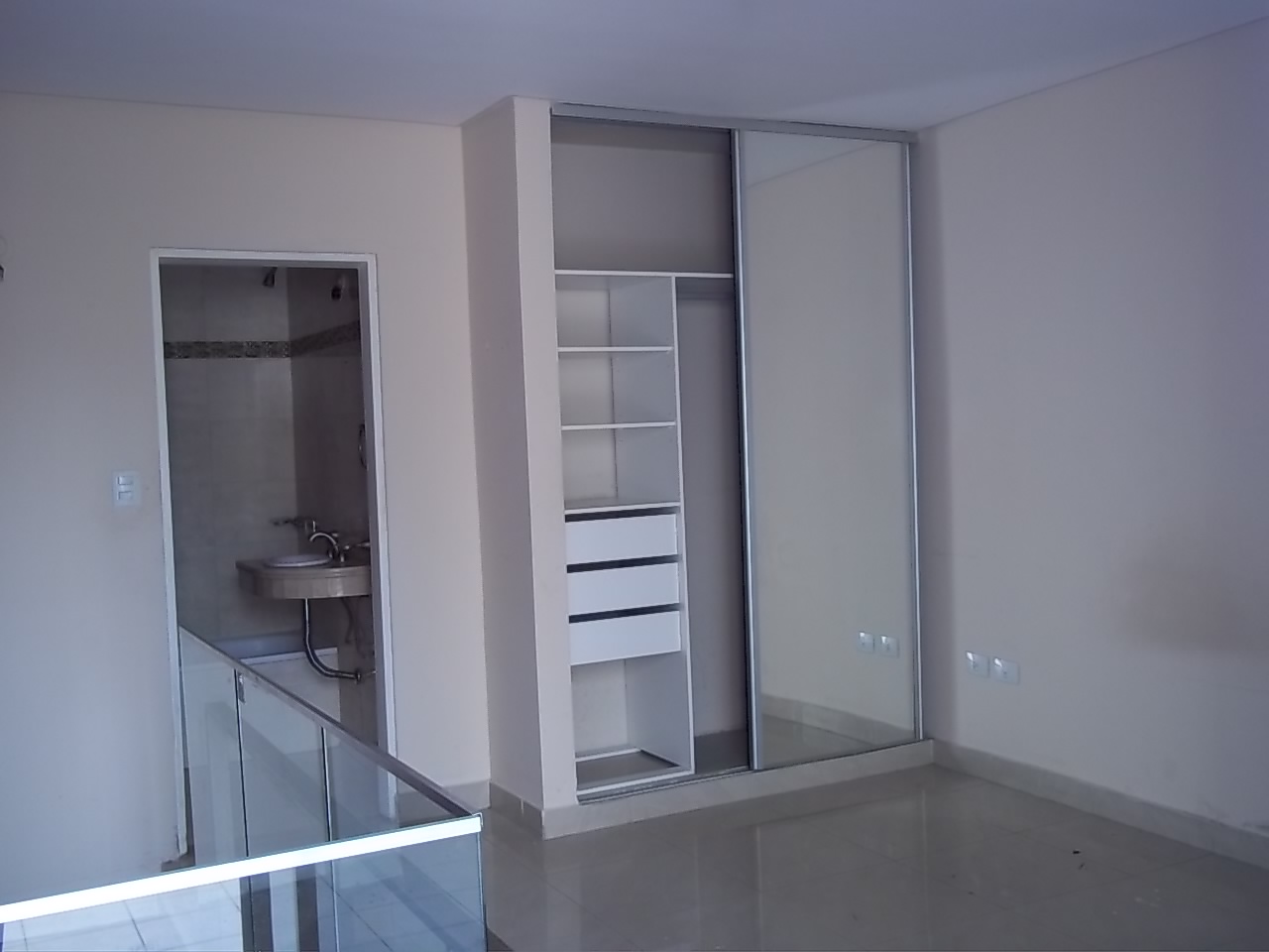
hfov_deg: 51.4
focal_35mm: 36
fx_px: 1320
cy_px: 476
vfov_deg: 39.7
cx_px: 634
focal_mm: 6.5
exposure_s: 1/40
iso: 80
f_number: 3.1
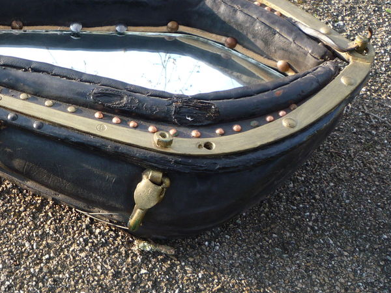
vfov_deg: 29.1
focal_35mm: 50
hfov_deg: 36.8
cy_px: 124
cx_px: 76
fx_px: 565
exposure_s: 1/60
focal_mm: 5.2
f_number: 3.3
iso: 100
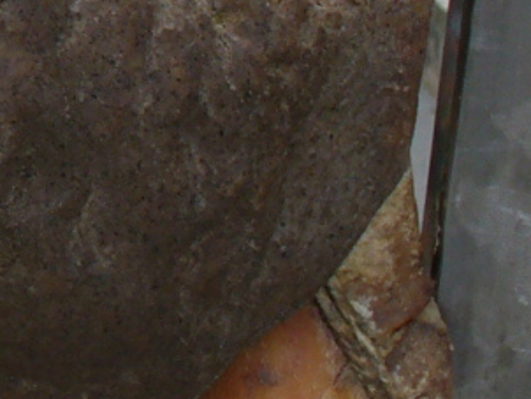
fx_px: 3009
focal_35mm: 196
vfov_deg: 7.4
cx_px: -557
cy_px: -322
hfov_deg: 9.4
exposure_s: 1/200
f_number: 2.8
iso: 80
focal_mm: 6.1
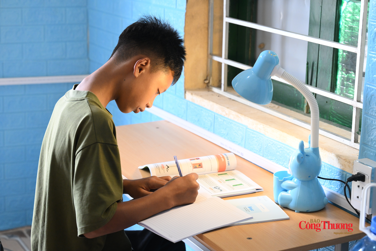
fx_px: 804
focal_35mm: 77
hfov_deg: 26.3
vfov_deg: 17.7
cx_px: 188
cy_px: 126
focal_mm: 77
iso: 3200
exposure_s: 1/320
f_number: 4.5
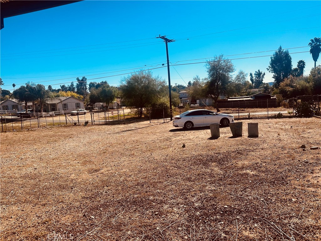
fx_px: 223
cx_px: 160
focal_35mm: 24
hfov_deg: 71.6
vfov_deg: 56.8
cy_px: 120
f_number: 1.78
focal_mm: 6.86
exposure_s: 1/5525
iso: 80
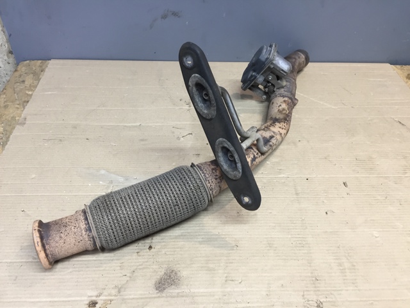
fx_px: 343
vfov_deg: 48.2
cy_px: 154
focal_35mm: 29
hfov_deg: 61.7
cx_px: 205
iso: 80
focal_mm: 4.15
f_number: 2.2
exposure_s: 1/33
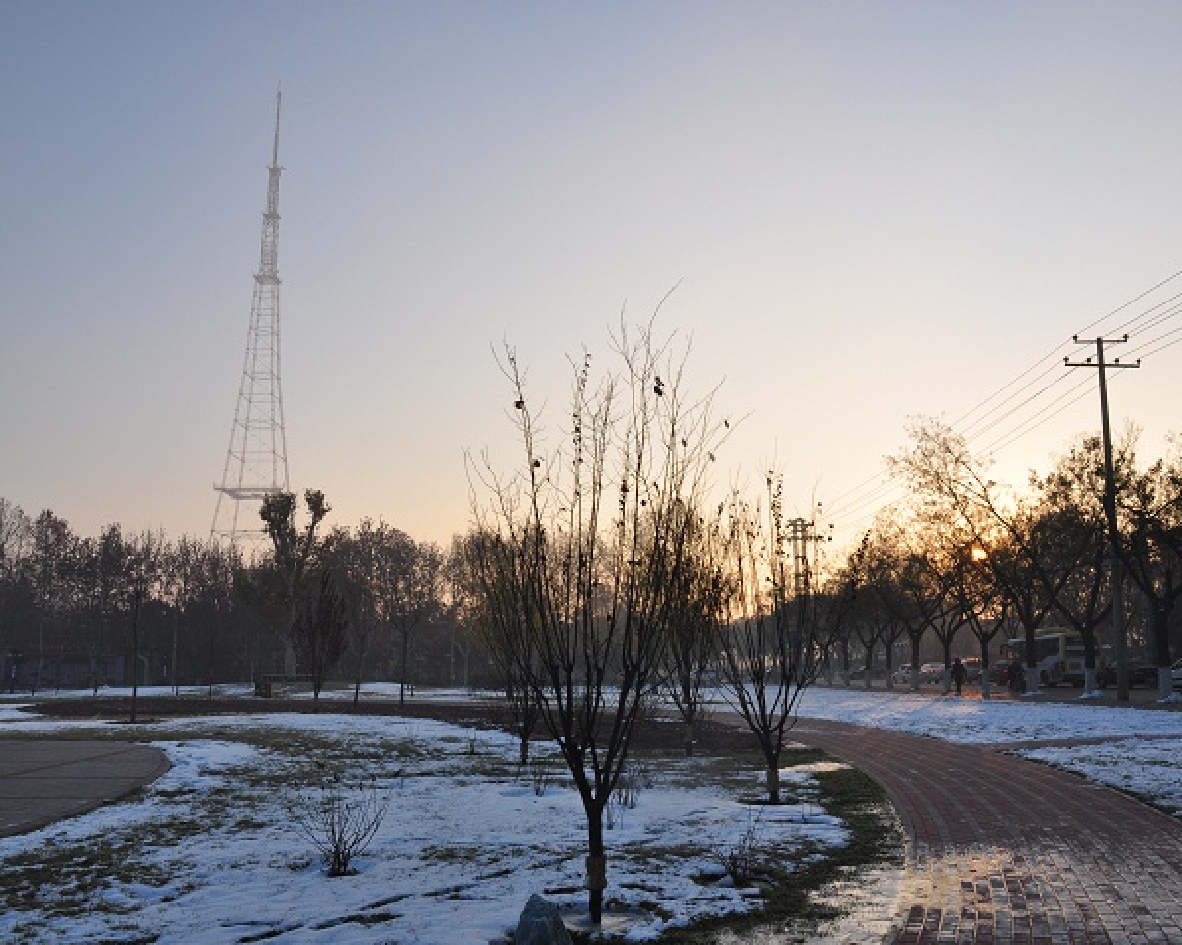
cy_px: 475
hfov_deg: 59.3
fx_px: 1034
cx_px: 664
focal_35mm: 30
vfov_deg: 49.1
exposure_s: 1/320
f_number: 8
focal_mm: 17
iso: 200
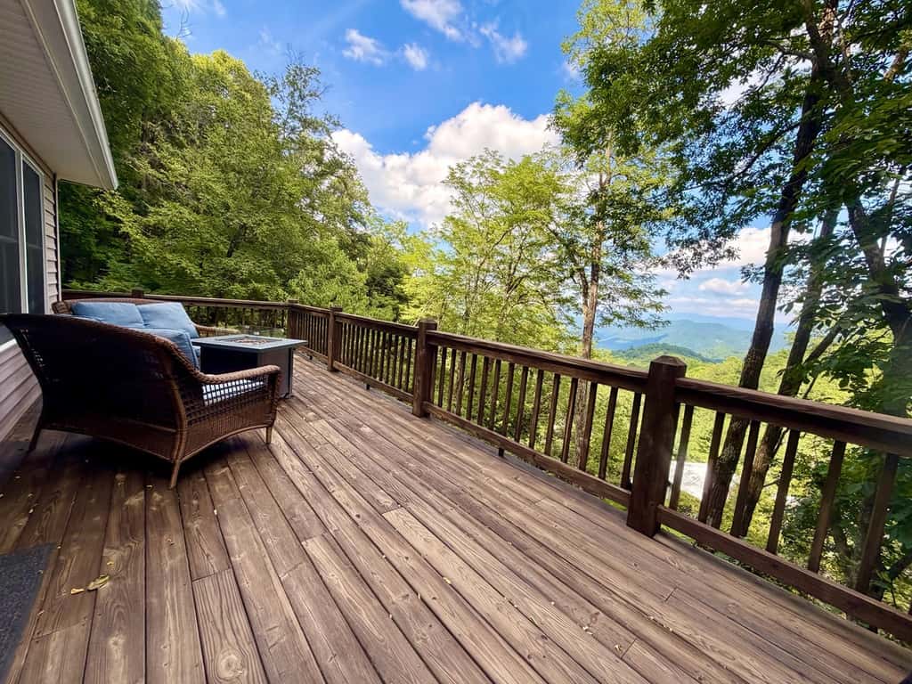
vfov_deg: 85.7
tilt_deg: -5.9
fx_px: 369
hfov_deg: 102.1
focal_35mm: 14
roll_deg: -4.7
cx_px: 456
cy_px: 342
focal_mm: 2.2
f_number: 2.2
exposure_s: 1/386
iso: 50
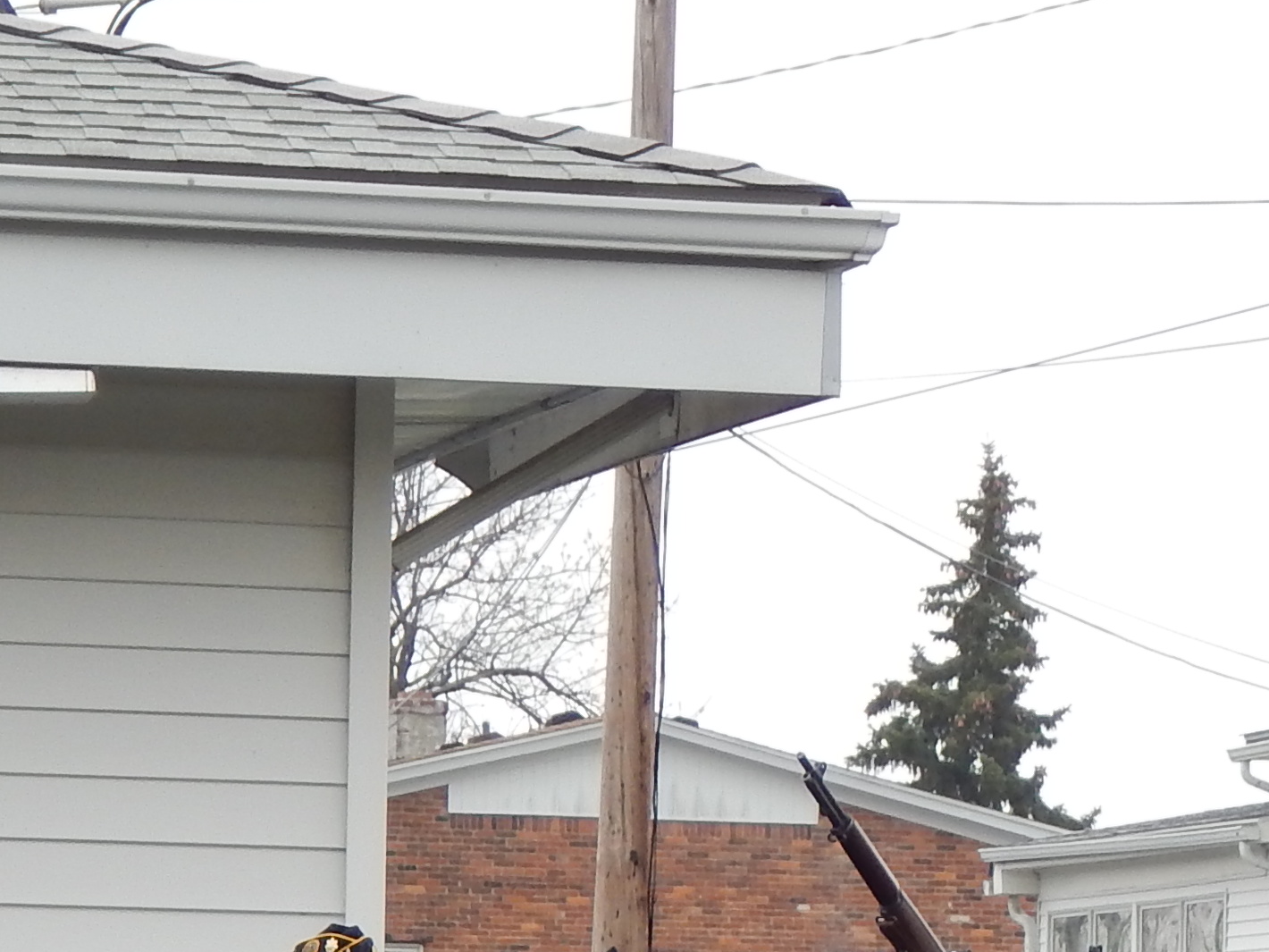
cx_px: 1330
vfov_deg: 5.3
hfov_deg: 7.1
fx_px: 10228
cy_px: 1305
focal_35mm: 279
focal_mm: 15.3
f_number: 4.3
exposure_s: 1/125
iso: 125
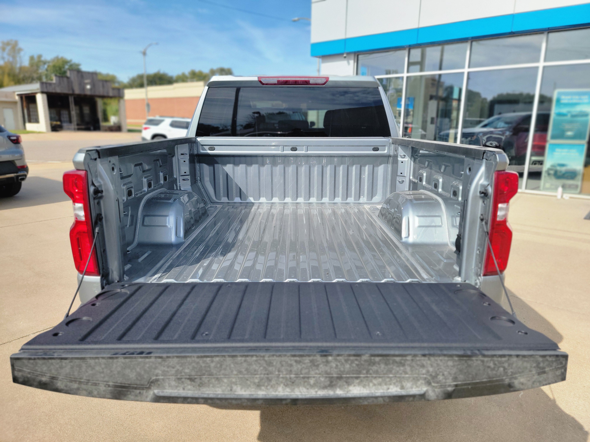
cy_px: 221
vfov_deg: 56.8
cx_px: 295
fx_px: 409
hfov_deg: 71.6
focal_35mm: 24
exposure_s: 1/740
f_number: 1.8
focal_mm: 6.7
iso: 16
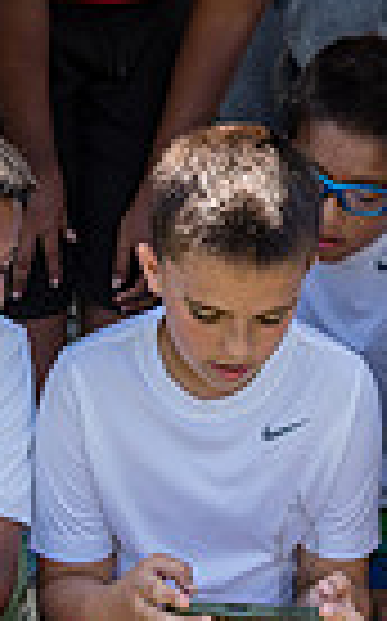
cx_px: 276
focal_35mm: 111
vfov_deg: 18.6
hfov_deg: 11.7
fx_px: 1877
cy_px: 106
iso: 200
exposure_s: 1/500
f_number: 4
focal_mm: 24
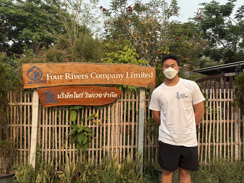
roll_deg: -2.8
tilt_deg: +1.5
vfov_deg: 53.1
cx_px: 122
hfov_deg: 67.3
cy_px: 92
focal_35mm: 26
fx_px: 183
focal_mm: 5.96
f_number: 1.6
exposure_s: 1/1706
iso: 50
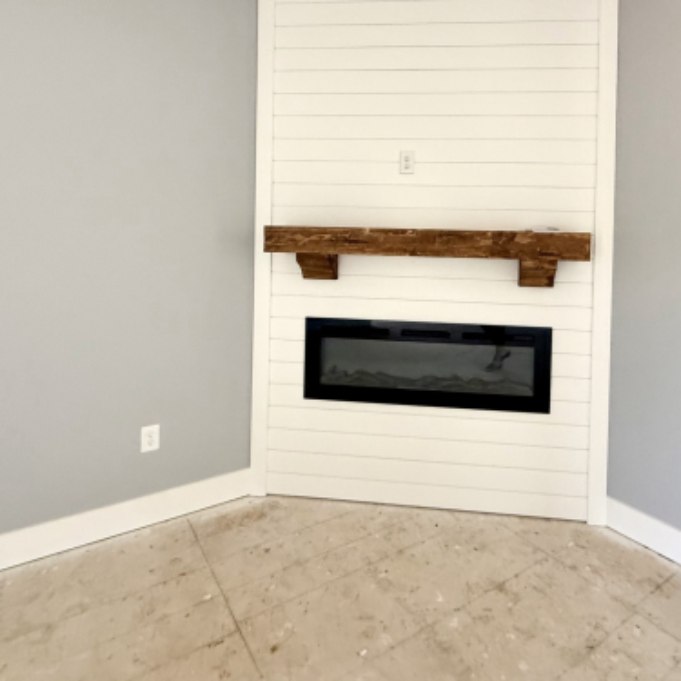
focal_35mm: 22
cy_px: 247
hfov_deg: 68.2
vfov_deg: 68.3
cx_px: 439
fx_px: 490
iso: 250
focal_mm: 2.22
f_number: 2.2
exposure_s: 1/99
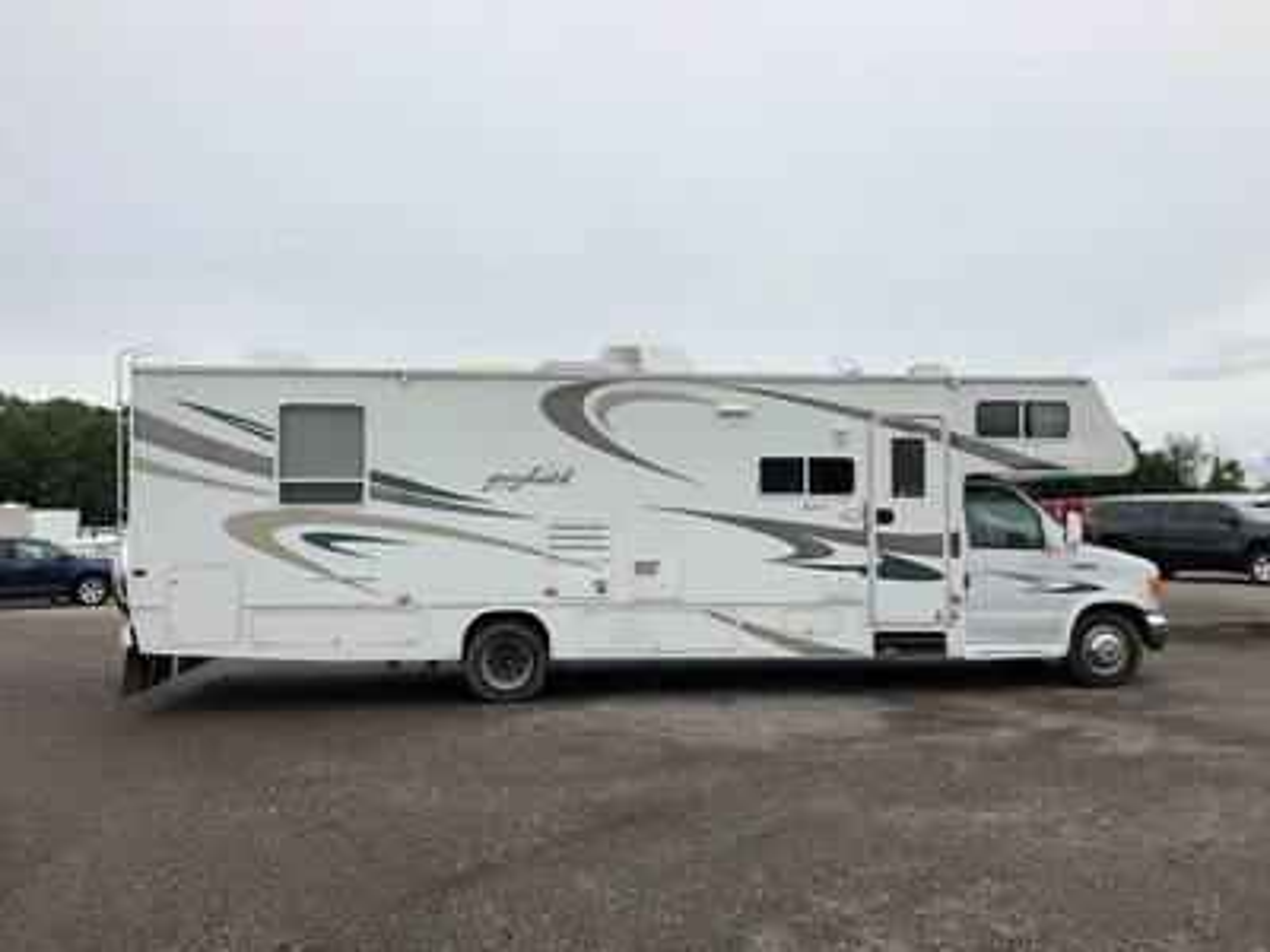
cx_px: 635
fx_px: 1064
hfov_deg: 61.7
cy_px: 476
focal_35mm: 29
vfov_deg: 48.2
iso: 25
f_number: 1.8
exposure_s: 1/2427
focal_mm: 3
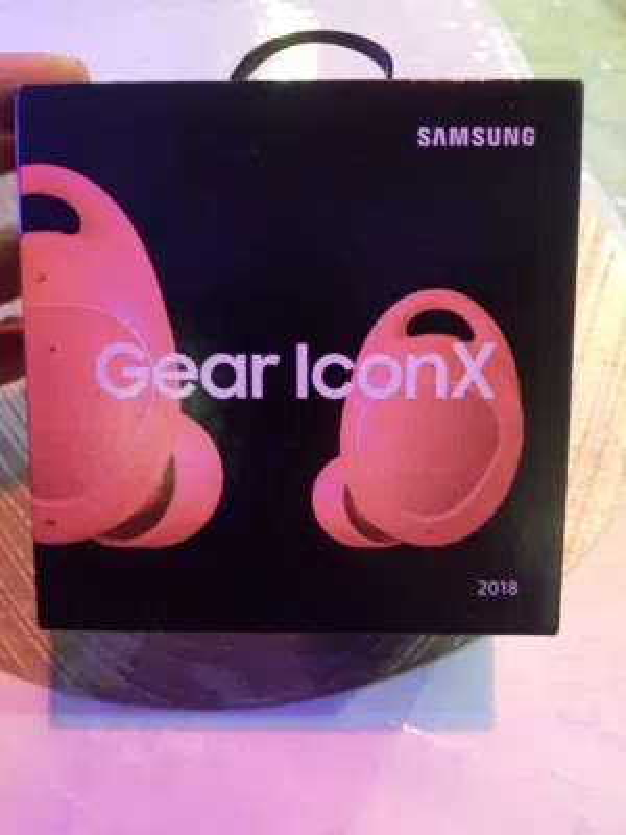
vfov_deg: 71.6
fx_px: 579
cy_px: 418
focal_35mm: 24
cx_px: 313
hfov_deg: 56.8
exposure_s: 1/25
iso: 640
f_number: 1.8
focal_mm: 5.23
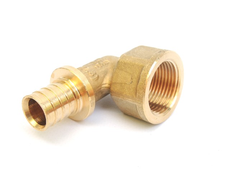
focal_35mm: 50
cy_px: 86
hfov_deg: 38.2
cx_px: 115
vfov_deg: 29.1
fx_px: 332
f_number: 4.5
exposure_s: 1/30
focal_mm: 11
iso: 80
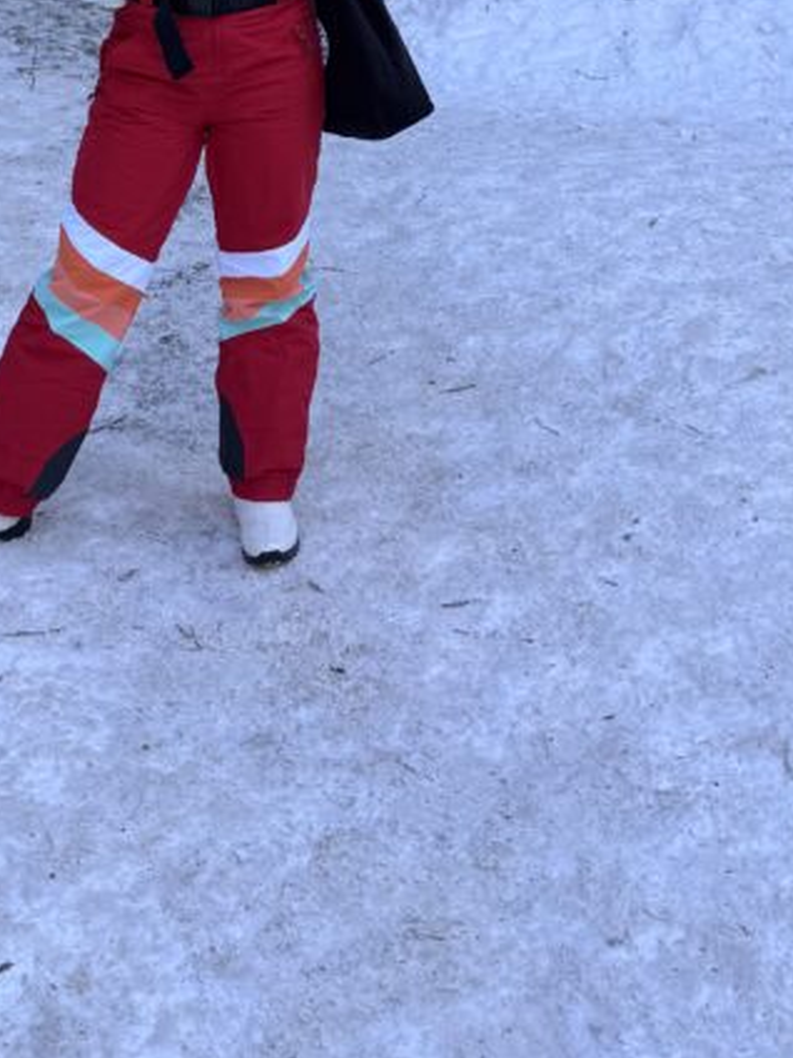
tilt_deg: -5.2
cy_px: -115
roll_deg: -2.2
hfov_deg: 25.1
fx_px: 1772
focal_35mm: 58
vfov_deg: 29.8
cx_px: 259
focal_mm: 6.76
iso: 80
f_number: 1.78
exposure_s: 1/390
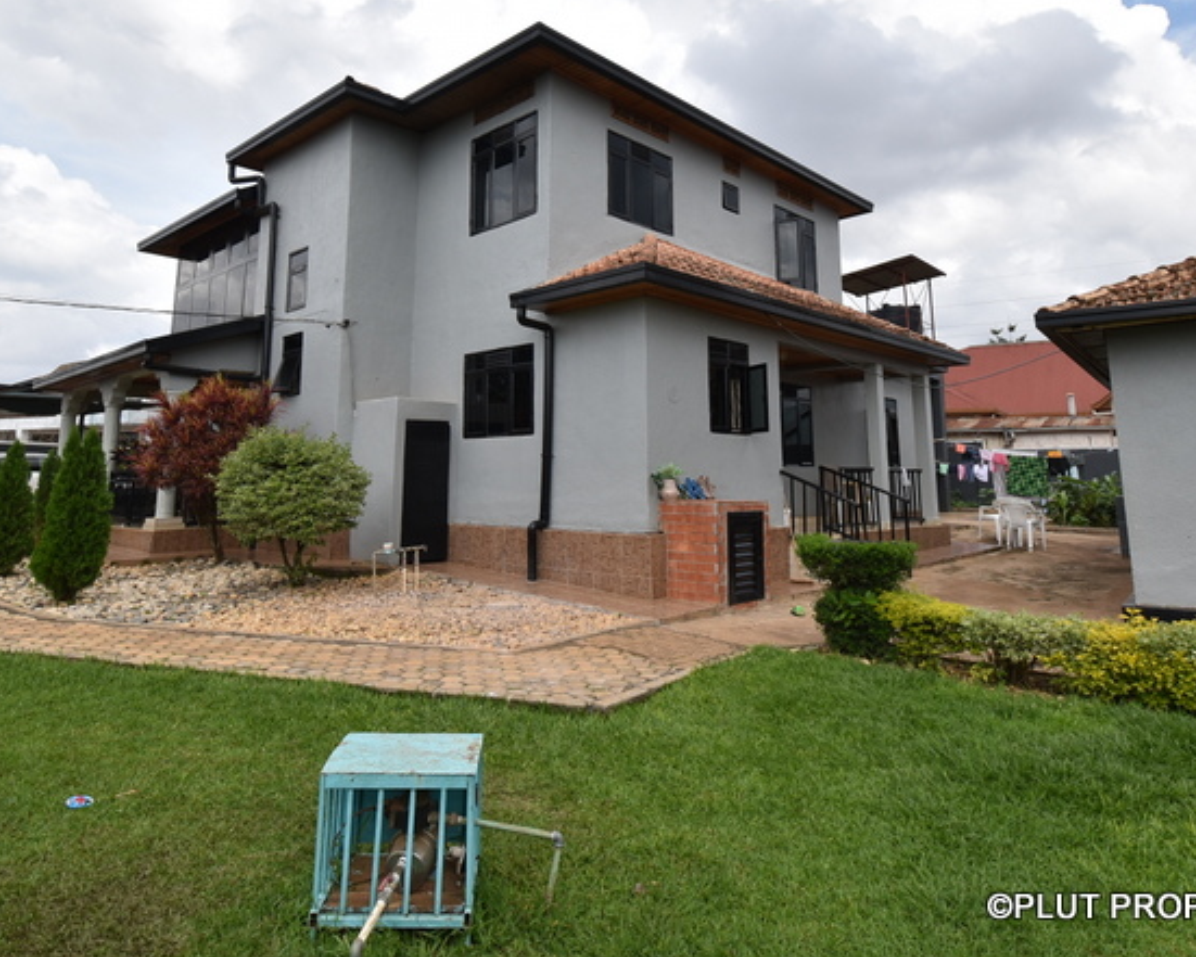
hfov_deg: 75.0
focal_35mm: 22
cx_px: 601
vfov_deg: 62.0
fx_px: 779
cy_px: 342
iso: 100
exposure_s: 1/250
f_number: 8
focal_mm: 10
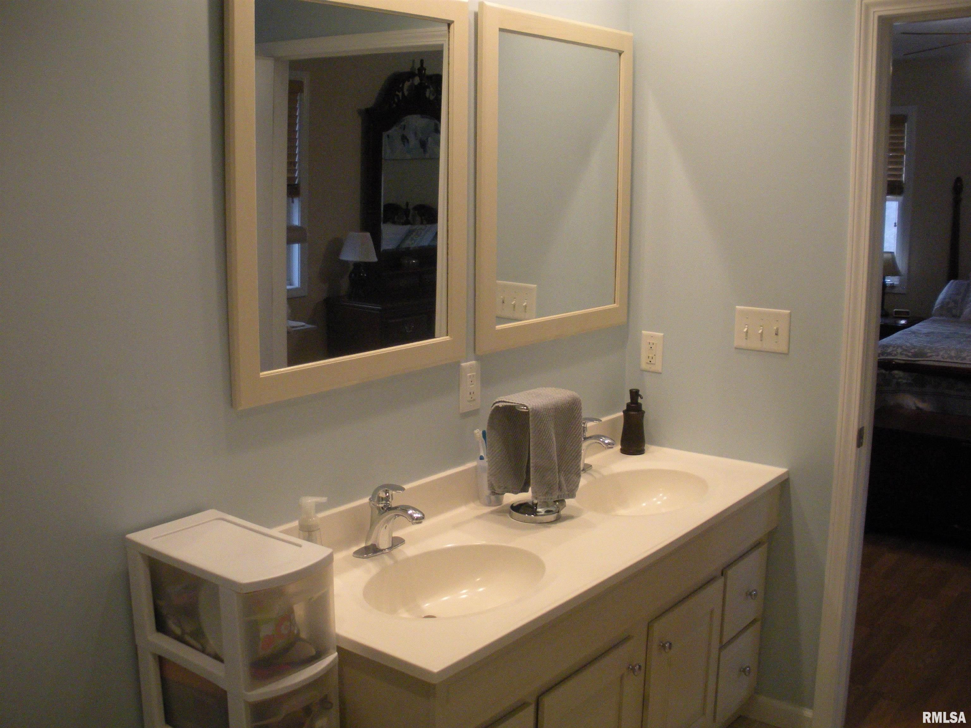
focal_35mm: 36
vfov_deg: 39.7
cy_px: 364
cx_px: 486
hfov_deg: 51.4
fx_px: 1010
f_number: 3.5
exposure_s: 1/60.8
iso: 376
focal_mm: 6.3
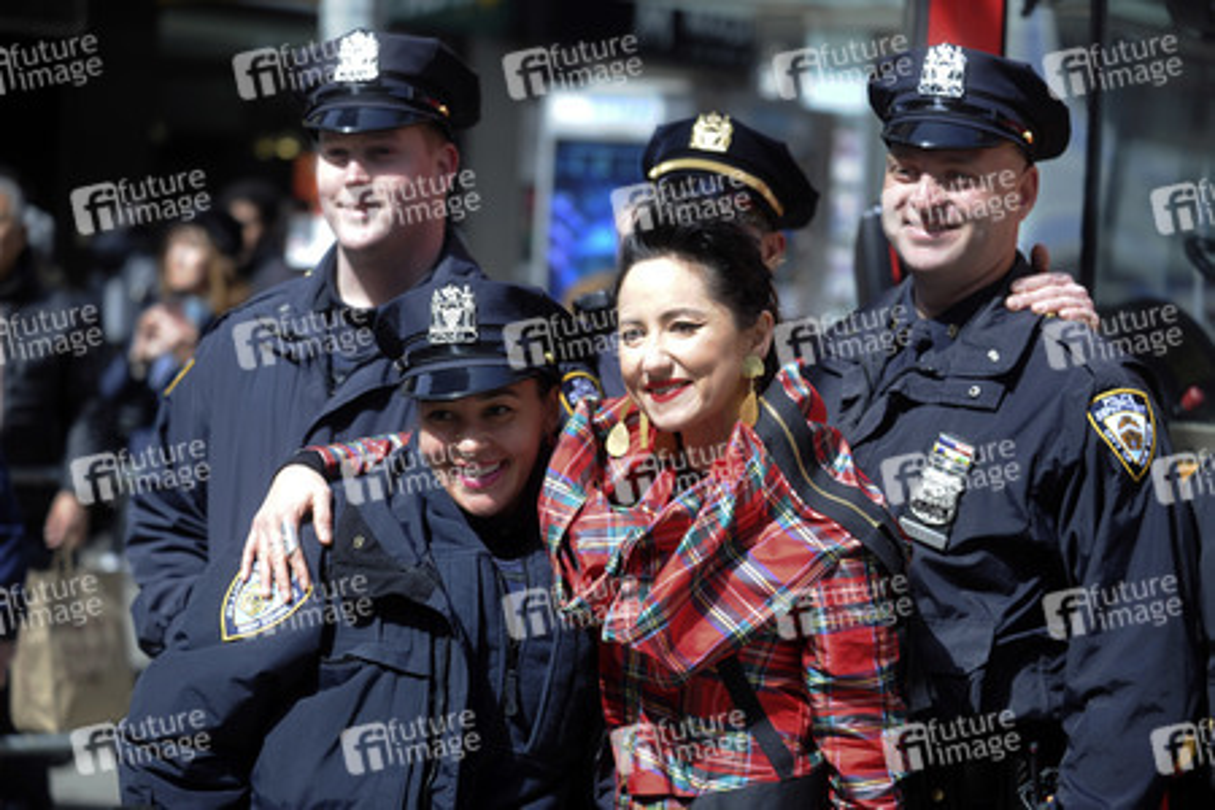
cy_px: 405
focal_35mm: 80
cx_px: 608
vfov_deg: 17.1
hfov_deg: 25.4
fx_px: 2700
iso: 400
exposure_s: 1/1600
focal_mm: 80
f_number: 6.3
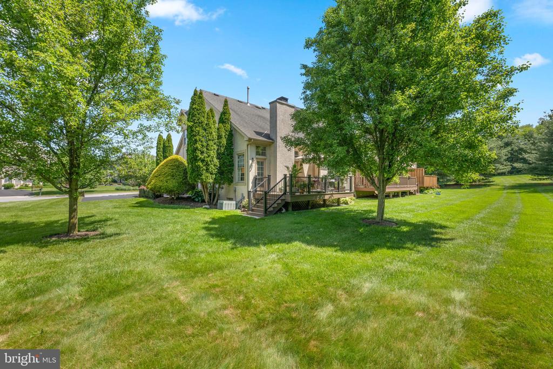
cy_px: 184
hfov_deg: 104.2
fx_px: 215
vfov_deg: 81.2
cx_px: 276
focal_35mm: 14
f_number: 9
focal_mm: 14
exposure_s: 1/400
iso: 400
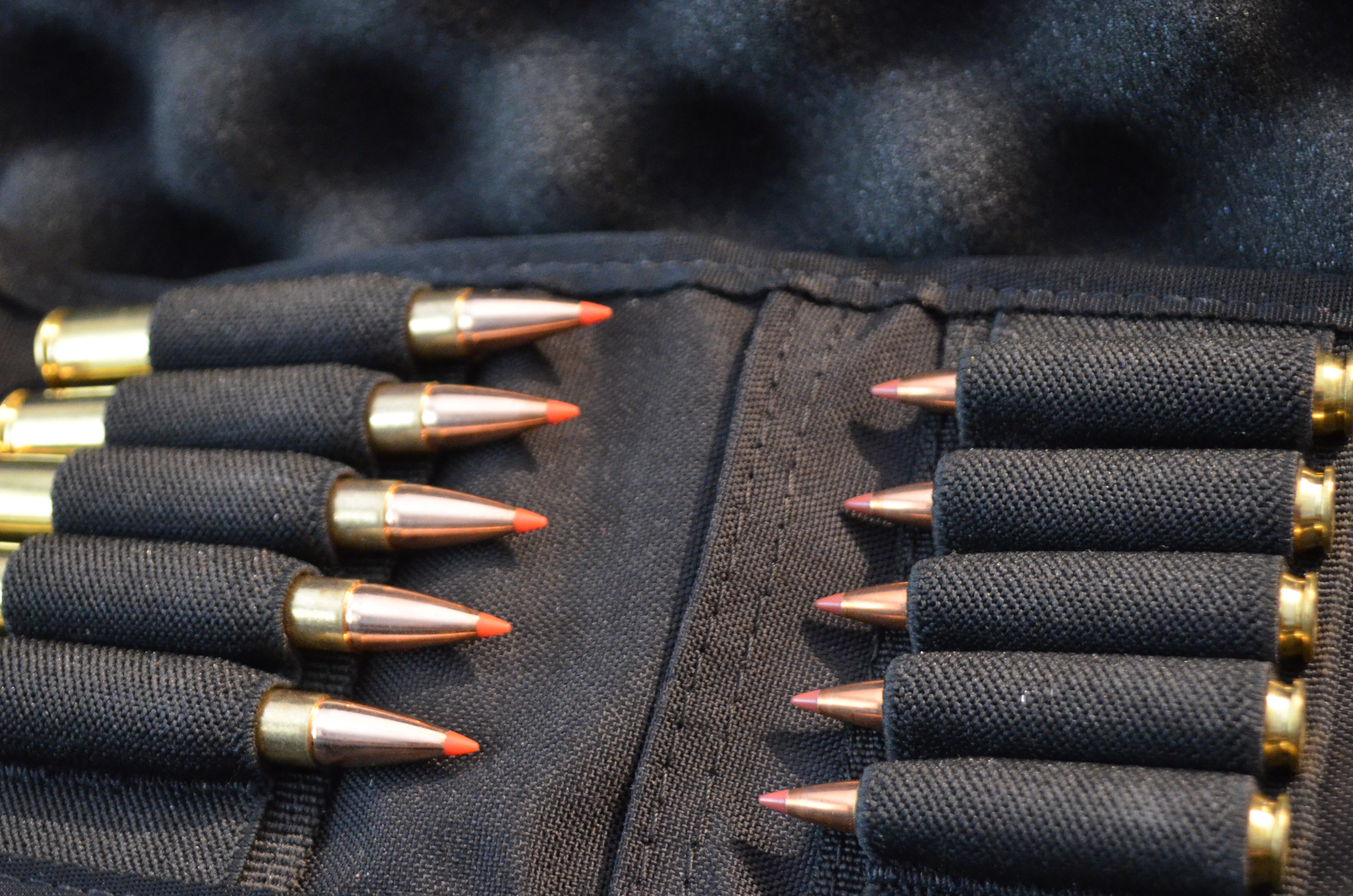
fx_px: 2400
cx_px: 561
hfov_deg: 31.4
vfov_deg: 21.1
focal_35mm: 64
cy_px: 566
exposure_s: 1/20
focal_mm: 32
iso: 3200
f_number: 4.8
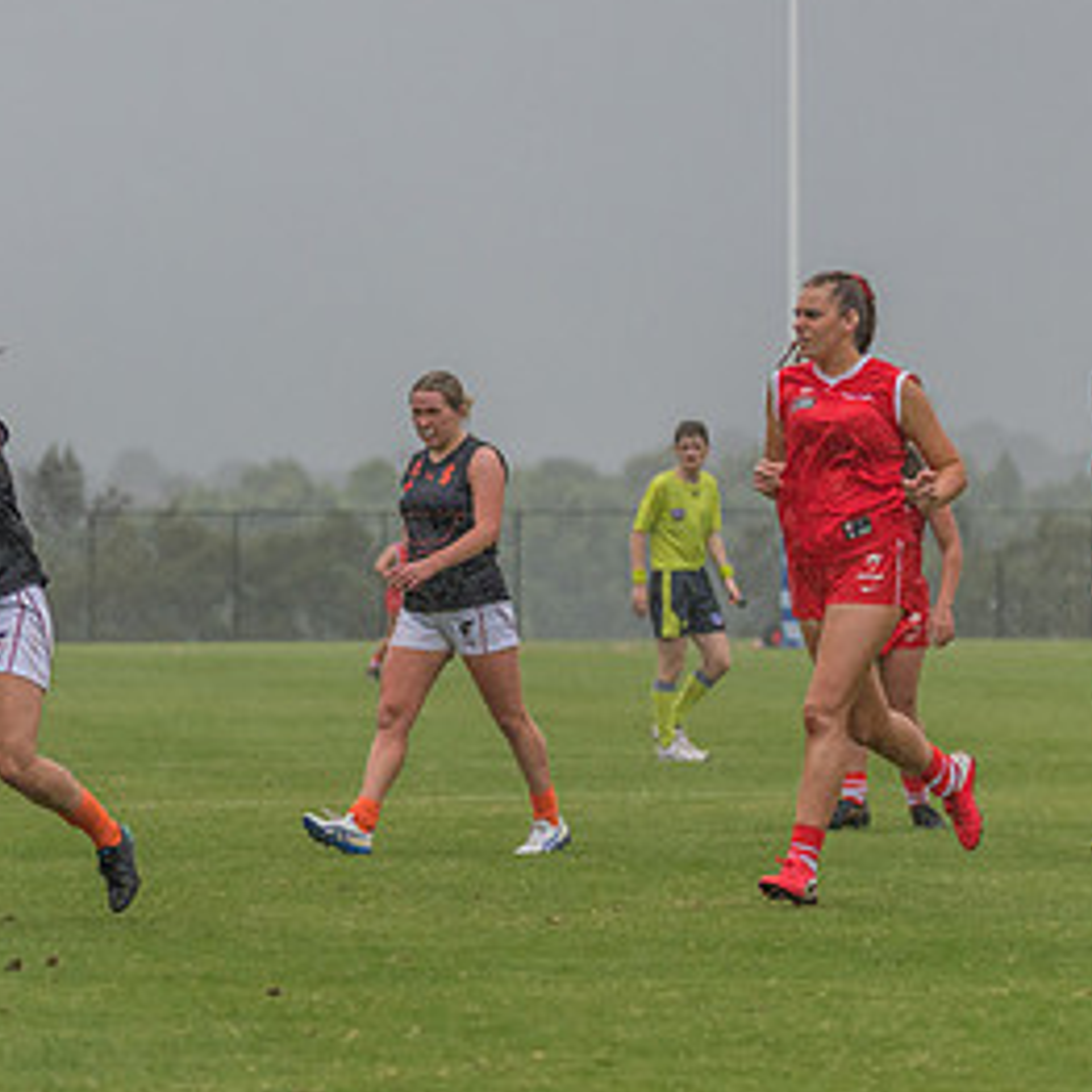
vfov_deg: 5.4
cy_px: 378
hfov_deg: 5.4
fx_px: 11564
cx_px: 168
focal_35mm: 324
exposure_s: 1/1600
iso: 500
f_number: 5
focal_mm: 150
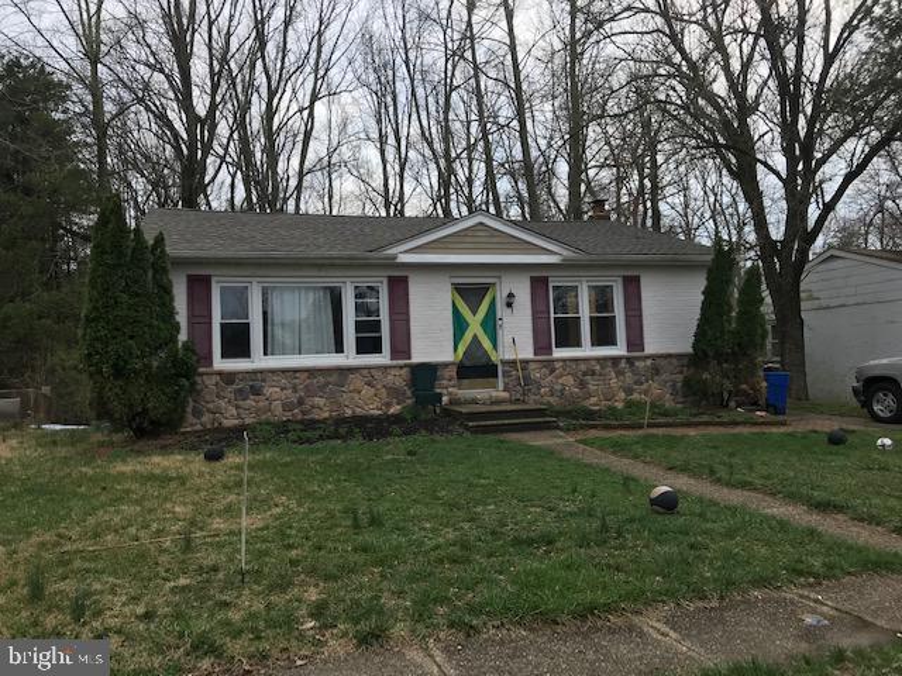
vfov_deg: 49.7
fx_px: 730
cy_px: 338
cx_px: 451
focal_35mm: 28
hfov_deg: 63.4
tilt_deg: +1.2
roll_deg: +2.5
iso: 20
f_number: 1.8
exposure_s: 1/958
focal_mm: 3.99
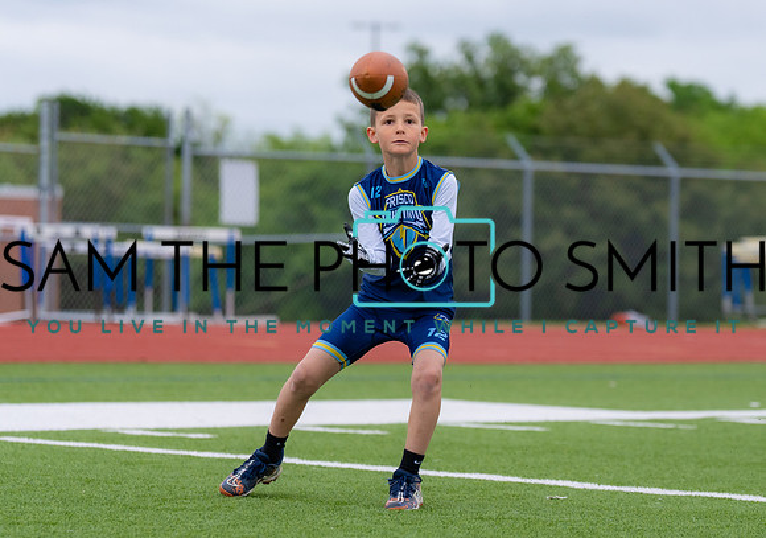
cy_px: 216
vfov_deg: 8.1
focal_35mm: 176
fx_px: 3801
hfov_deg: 11.5
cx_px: 431
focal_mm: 121
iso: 640
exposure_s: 1/1250
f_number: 3.2
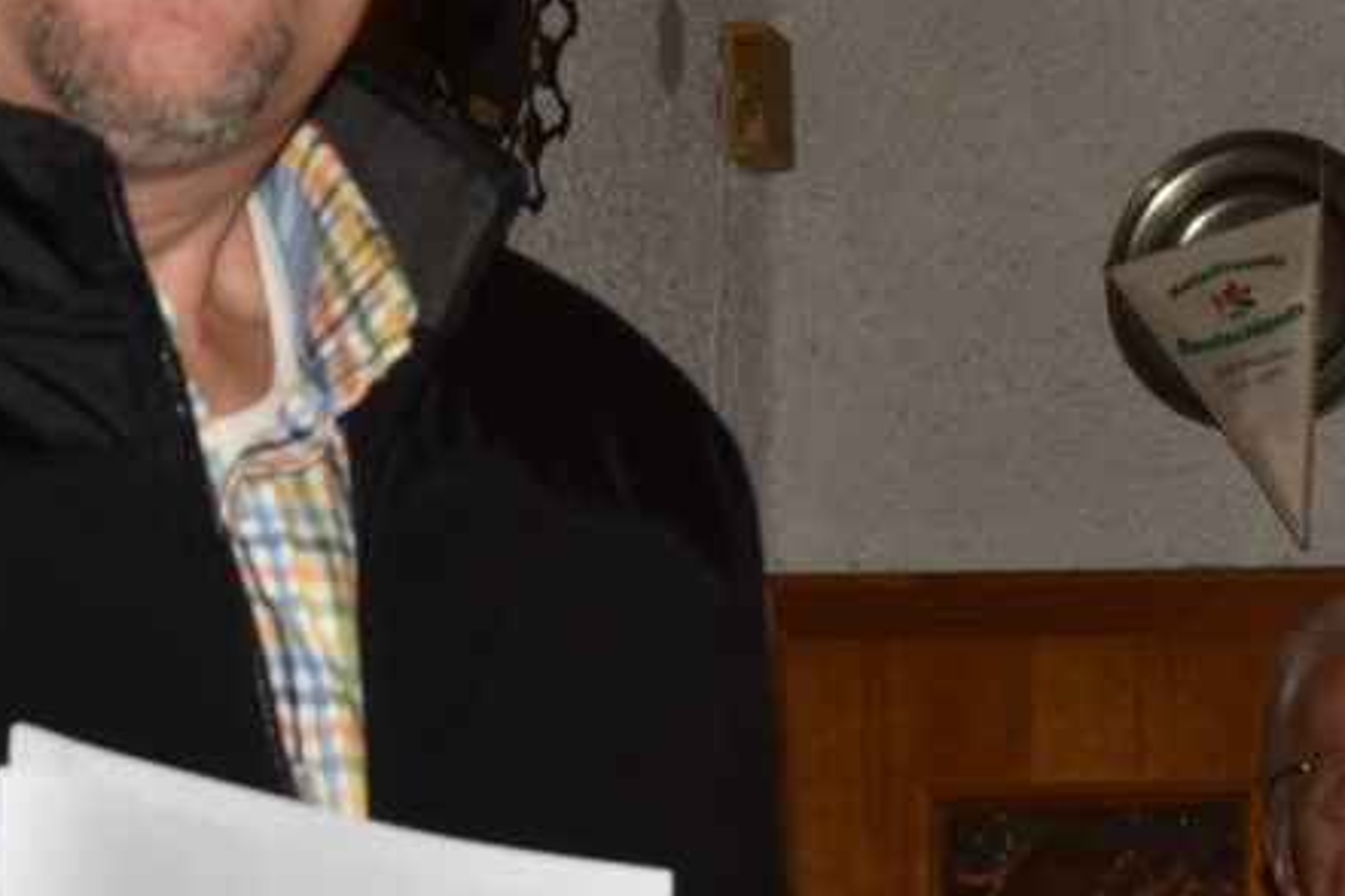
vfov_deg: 7.0
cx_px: 1616
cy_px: 265
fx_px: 7322
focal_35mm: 196
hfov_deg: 10.3
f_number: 8
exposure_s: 1/60
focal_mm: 48
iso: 400
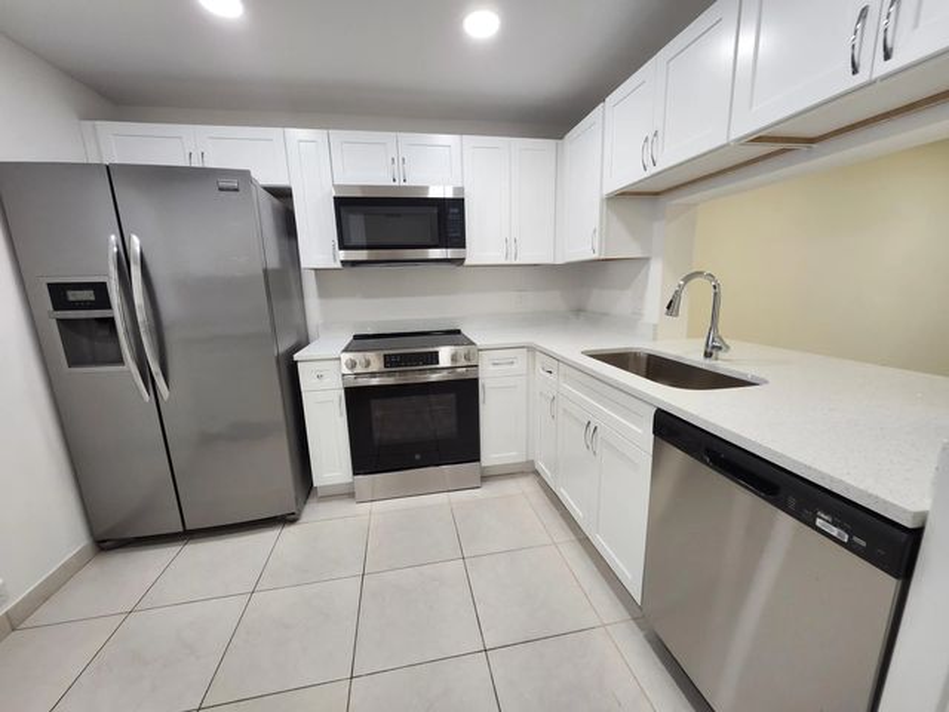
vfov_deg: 89.9
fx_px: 356
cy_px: 356
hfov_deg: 106.2
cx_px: 474
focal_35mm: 13
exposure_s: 1/60
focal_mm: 1.74
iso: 100
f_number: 2.2
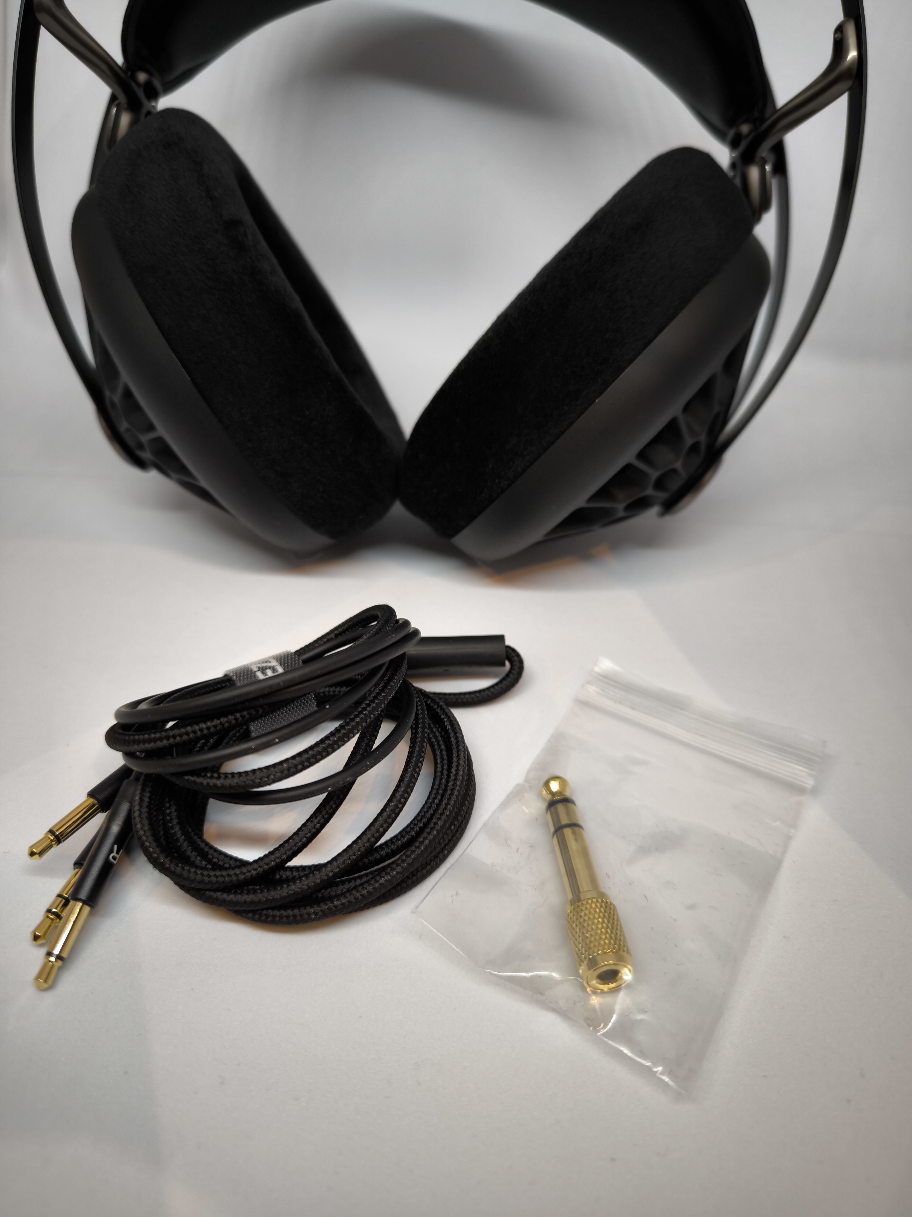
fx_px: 843
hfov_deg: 56.8
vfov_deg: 71.6
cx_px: 456
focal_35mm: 24
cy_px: 608
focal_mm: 6.92
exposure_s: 1/100
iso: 160
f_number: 1.9
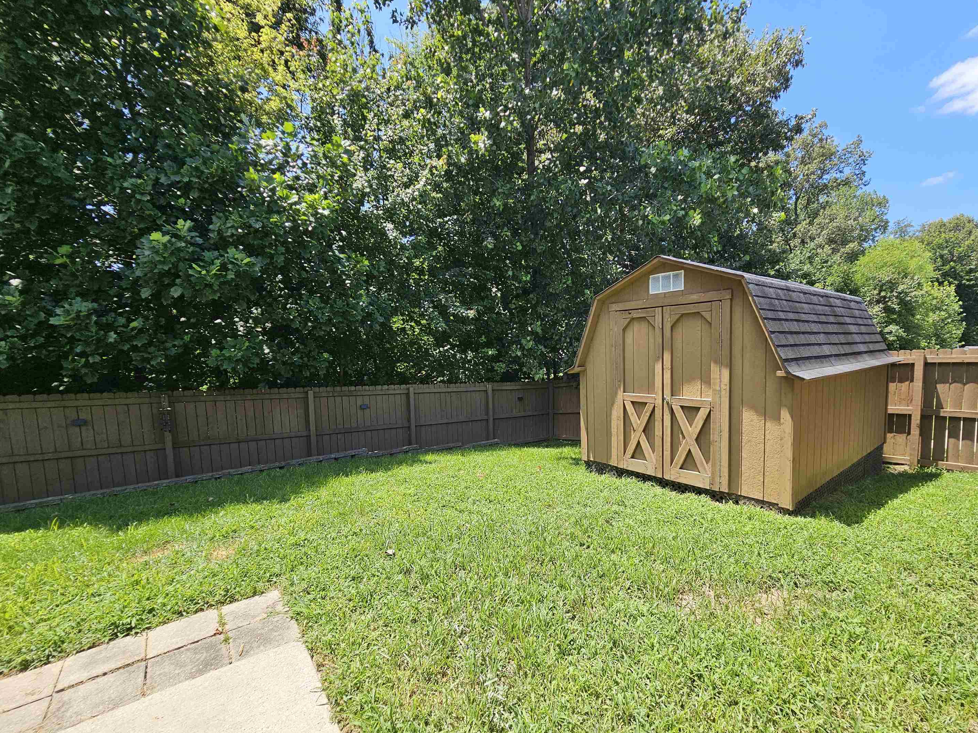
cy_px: 382
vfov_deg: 85.6
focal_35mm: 14
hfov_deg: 102.0
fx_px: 395
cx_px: 514
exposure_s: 1/907
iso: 50
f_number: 2.2
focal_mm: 2.2
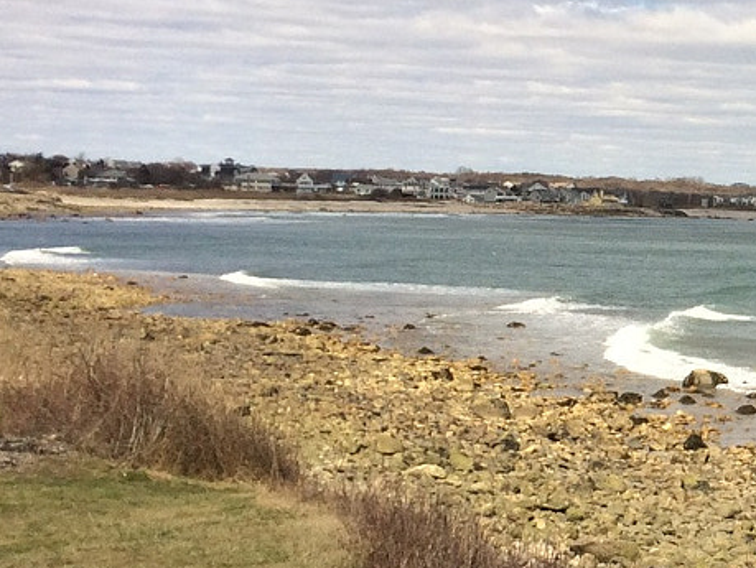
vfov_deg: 14.7
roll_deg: -2.0
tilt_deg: +0.9
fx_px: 2208
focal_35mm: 101
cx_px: 1041
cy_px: 235
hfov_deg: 17.9
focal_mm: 4.15
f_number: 2.2
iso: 32
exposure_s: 1/3165
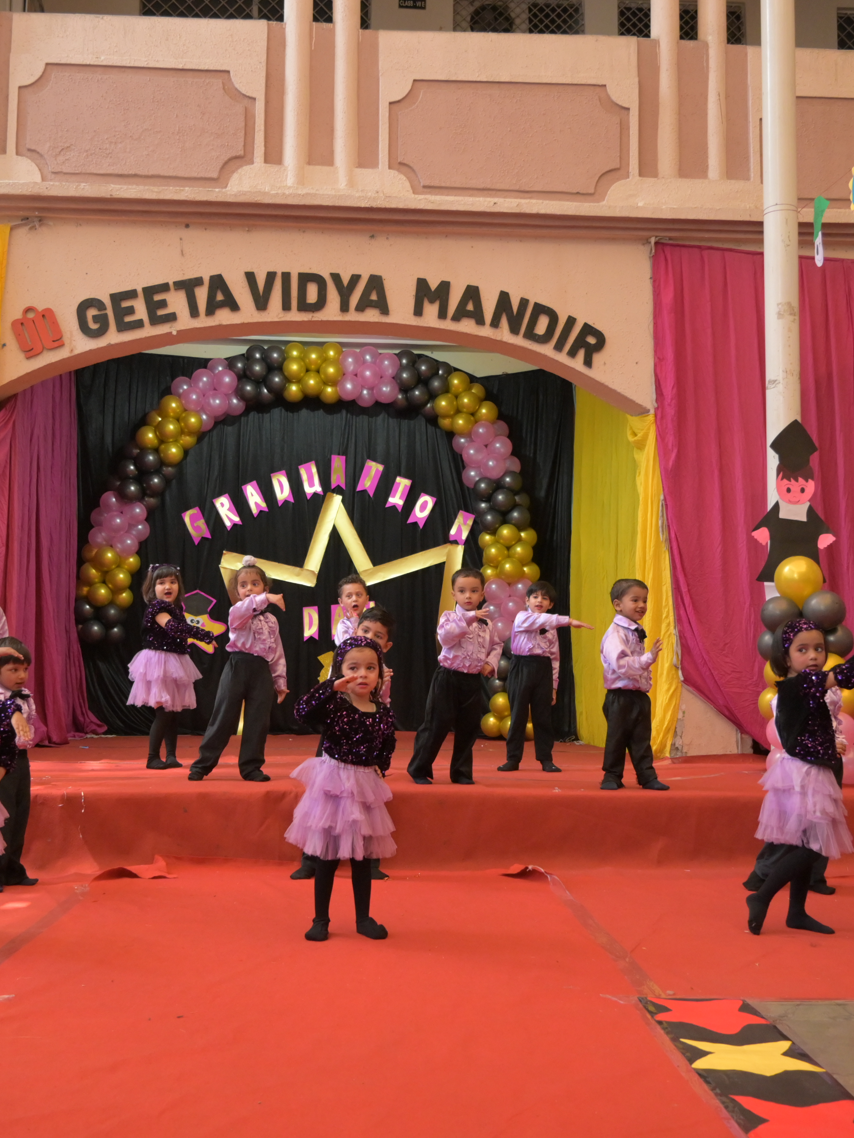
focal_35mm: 39
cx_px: 369
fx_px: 1283
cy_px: 569
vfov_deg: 47.9
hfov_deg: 36.8
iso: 2000
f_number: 3.5
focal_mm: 18
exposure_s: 1/800
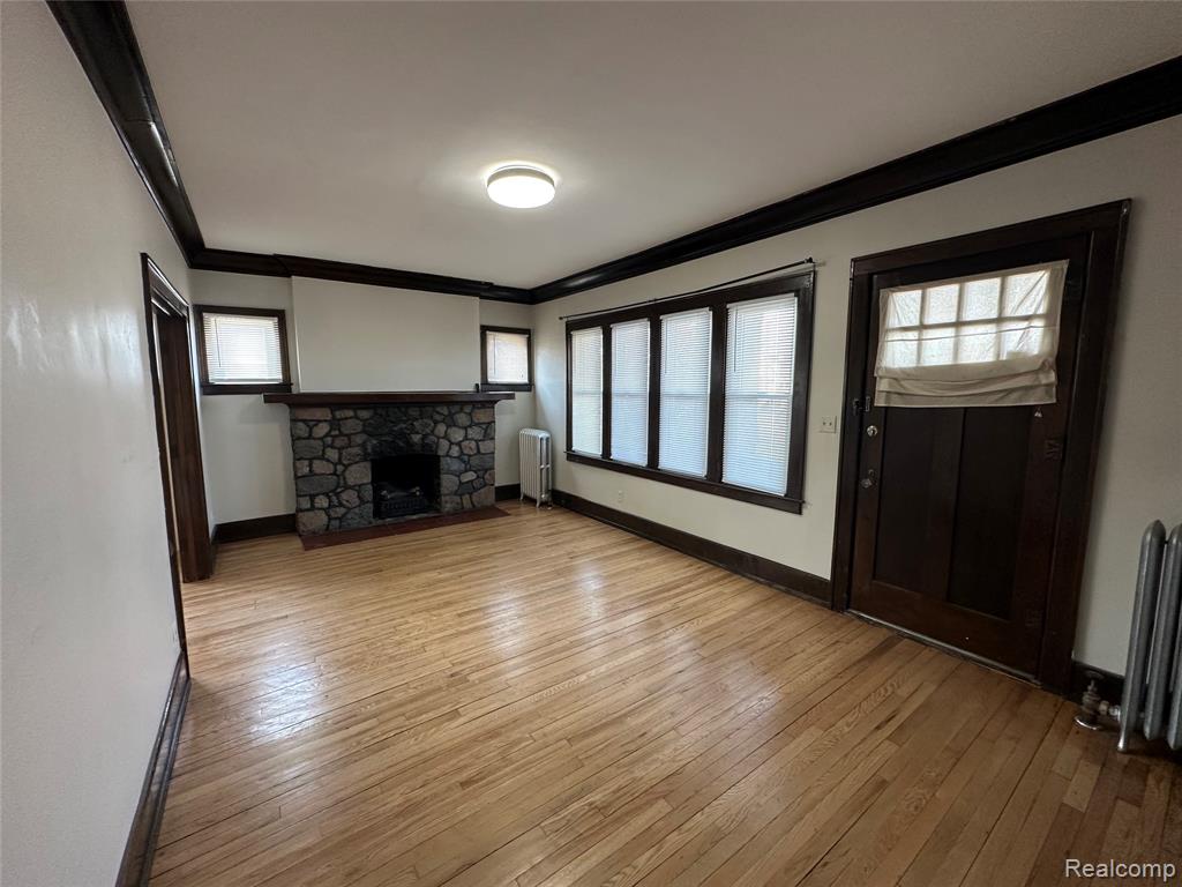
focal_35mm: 14
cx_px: 591
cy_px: 444
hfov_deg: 102.1
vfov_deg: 85.7
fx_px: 478
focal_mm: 2.22
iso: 160
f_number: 2.2
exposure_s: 1/60
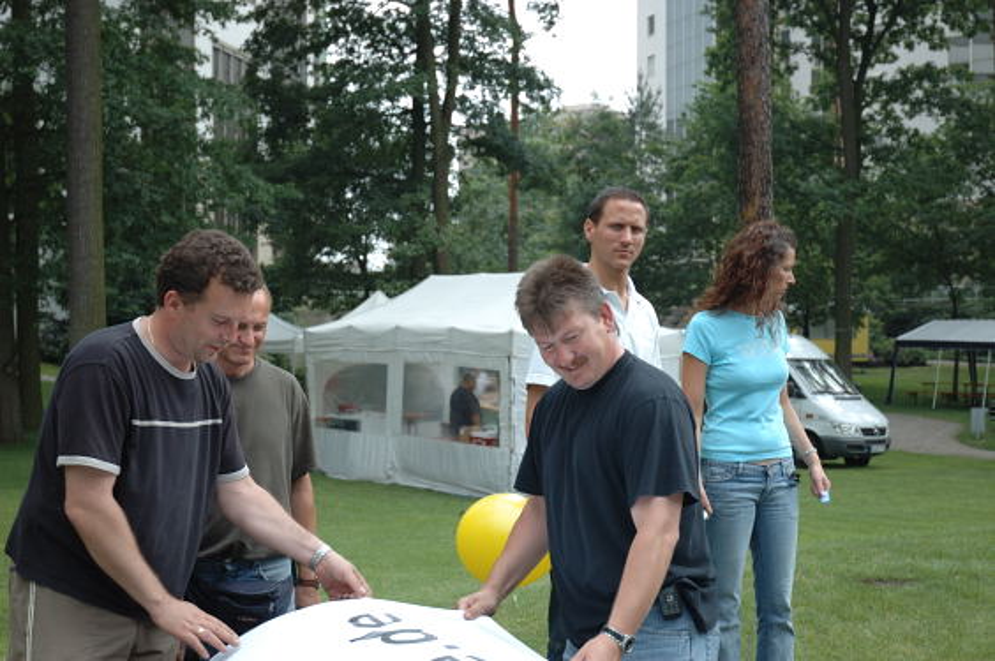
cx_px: 498
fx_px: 1657
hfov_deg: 33.4
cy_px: 330
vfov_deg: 22.6
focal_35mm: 60
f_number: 4.5
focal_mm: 40
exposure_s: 1/90
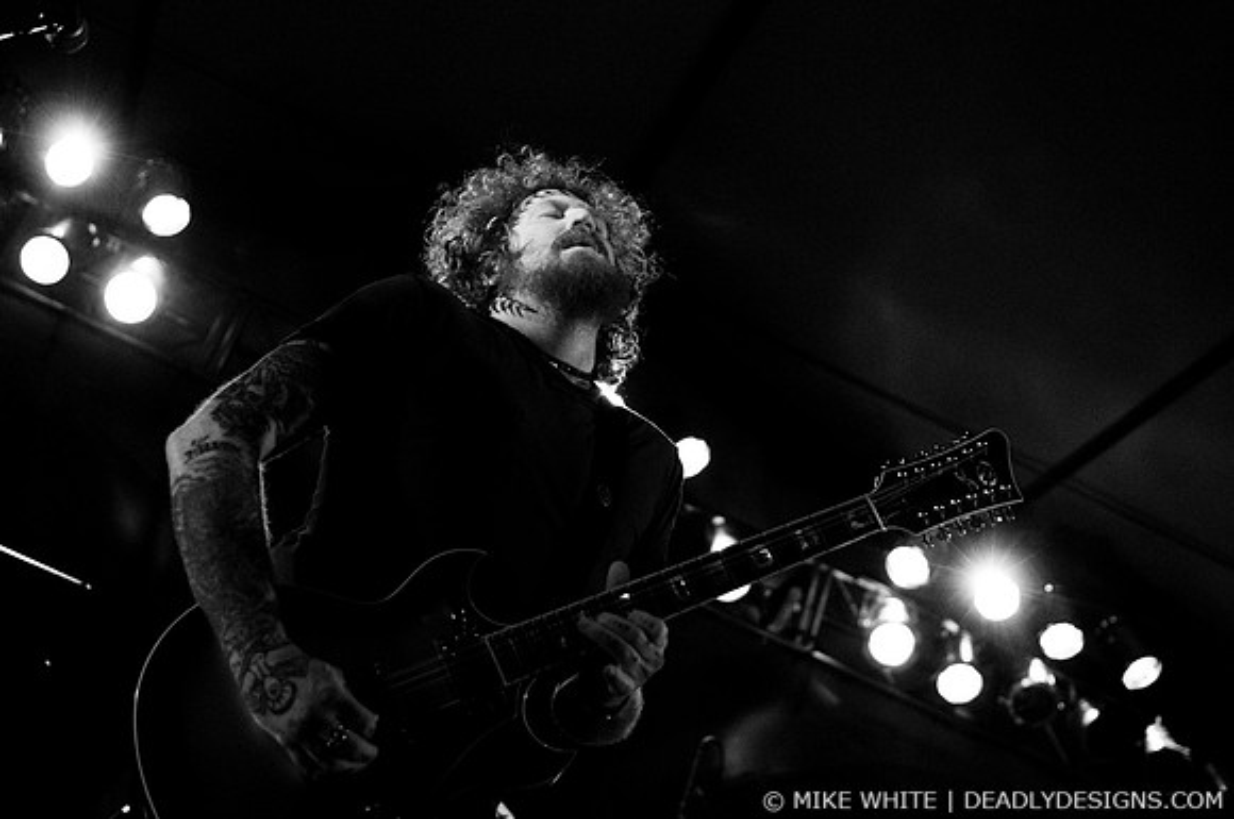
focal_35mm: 52
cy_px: 410
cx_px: 617
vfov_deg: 25.7
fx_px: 1797
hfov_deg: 37.9
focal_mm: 35
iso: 800
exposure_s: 1/400
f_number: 2.8
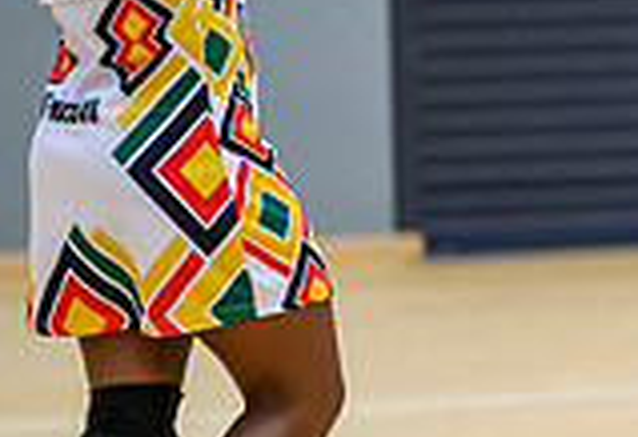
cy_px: 94
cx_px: 1275
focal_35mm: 702
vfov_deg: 2.0
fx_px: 12549
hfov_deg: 2.9
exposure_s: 1/1000
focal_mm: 175
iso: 4000
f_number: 2.8
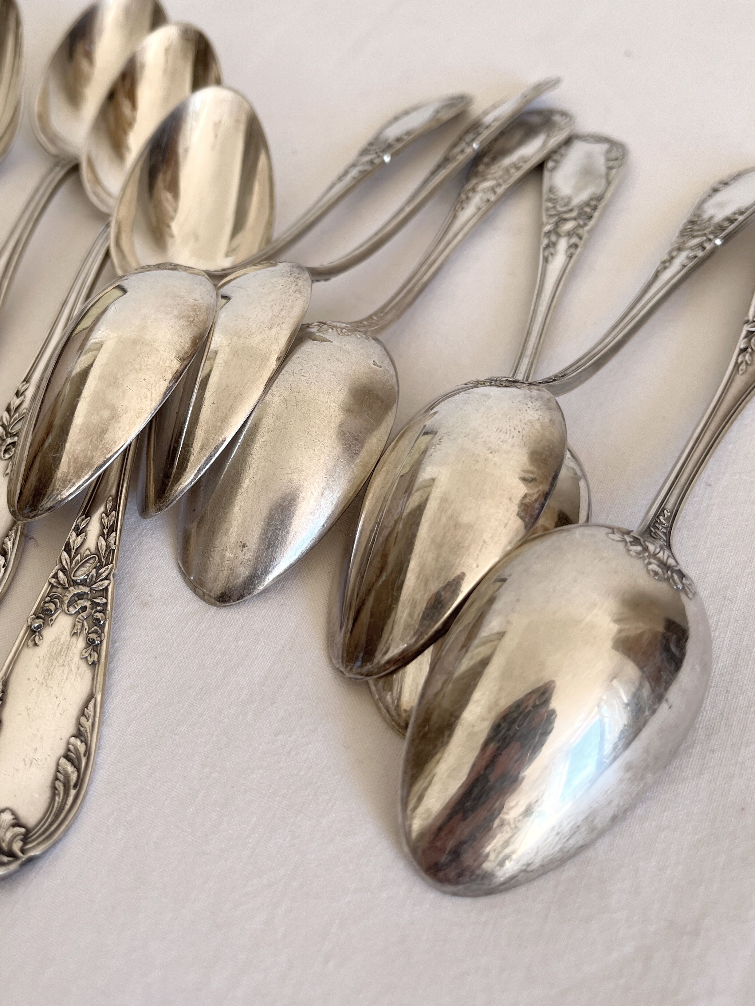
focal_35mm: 32
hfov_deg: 43.9
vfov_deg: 56.6
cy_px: 436
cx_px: 291
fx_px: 931
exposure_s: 1/167
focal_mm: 5.1
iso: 50
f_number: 1.6
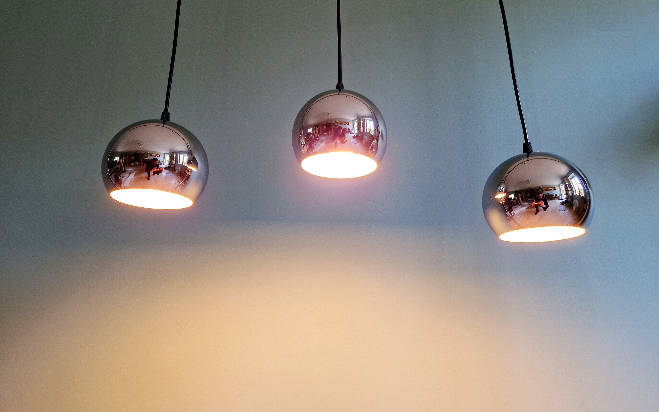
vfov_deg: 49.1
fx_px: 449
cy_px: 175
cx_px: 337
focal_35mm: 25
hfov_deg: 72.5
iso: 250
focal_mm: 5.4
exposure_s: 1/100
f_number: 1.8
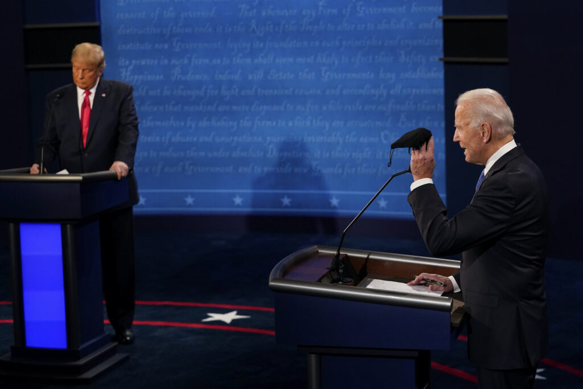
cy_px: 194
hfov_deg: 25.7
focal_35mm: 79
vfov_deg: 17.3
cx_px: 292
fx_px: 1279
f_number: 4
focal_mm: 79
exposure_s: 1/400
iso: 4000
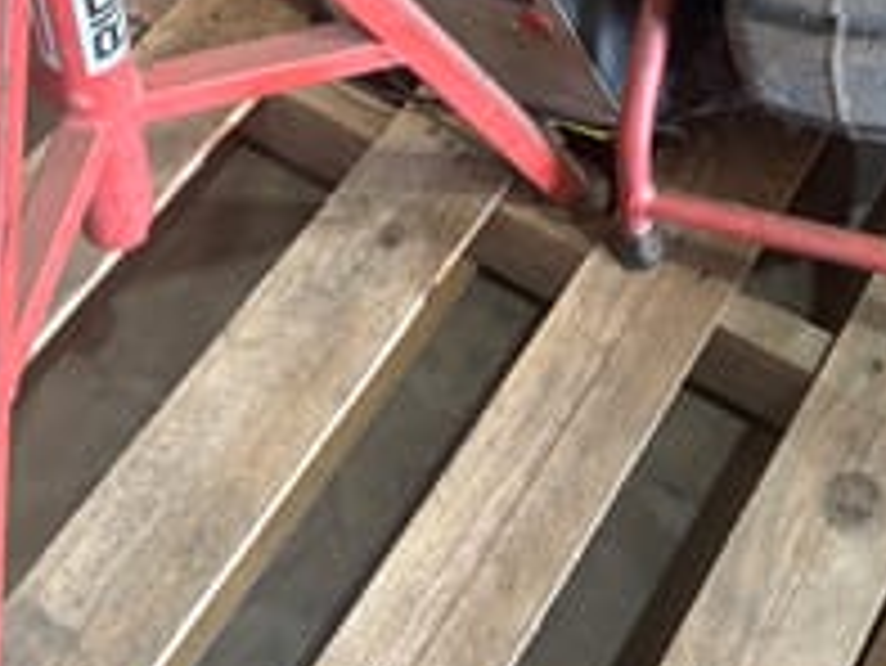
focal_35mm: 66
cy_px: 65
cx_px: 522
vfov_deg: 21.8
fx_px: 1690
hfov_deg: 29.3
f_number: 1.6
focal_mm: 5.96
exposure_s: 1/50
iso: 125
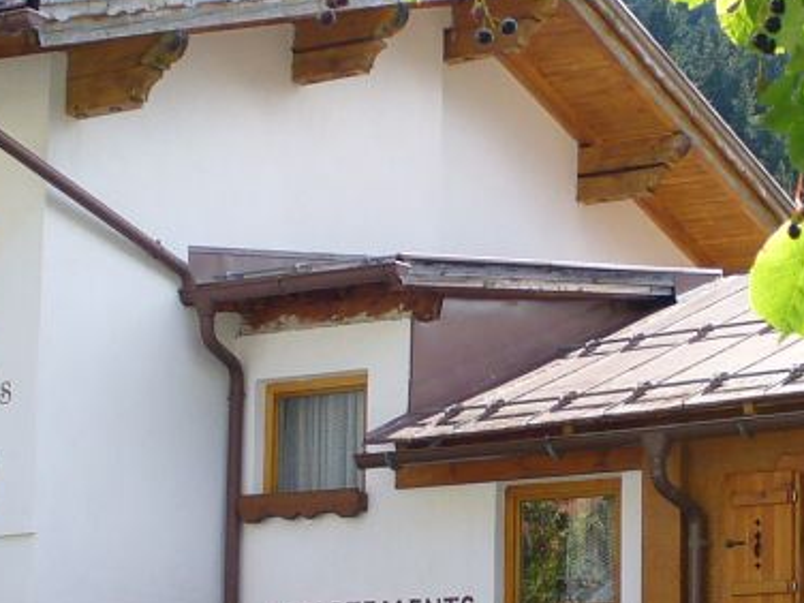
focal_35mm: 118
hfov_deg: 16.6
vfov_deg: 12.5
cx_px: 603
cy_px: 451
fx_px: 2741
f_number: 2.8
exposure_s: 1/250
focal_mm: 6.1
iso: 80
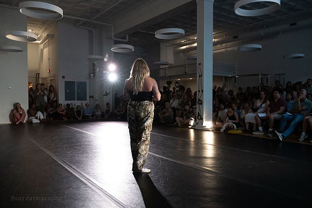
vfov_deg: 44.3
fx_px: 256
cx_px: 156
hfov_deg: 62.8
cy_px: 104
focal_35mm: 30
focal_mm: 29.5
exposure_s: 1/400
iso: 6400
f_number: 3.5
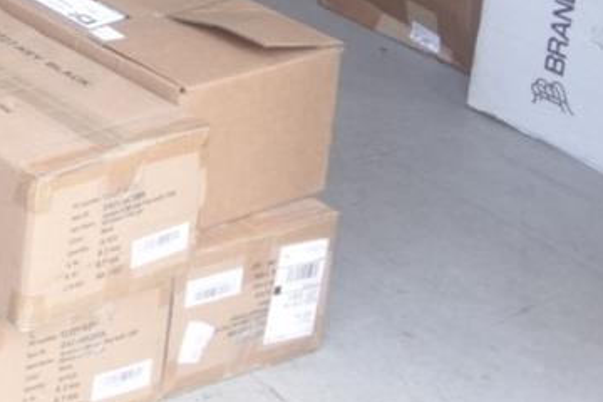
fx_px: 1491
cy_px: -461
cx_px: -621
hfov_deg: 16.8
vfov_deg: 12.9
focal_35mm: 89
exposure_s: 1/200
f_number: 2.2
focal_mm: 7.6
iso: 125
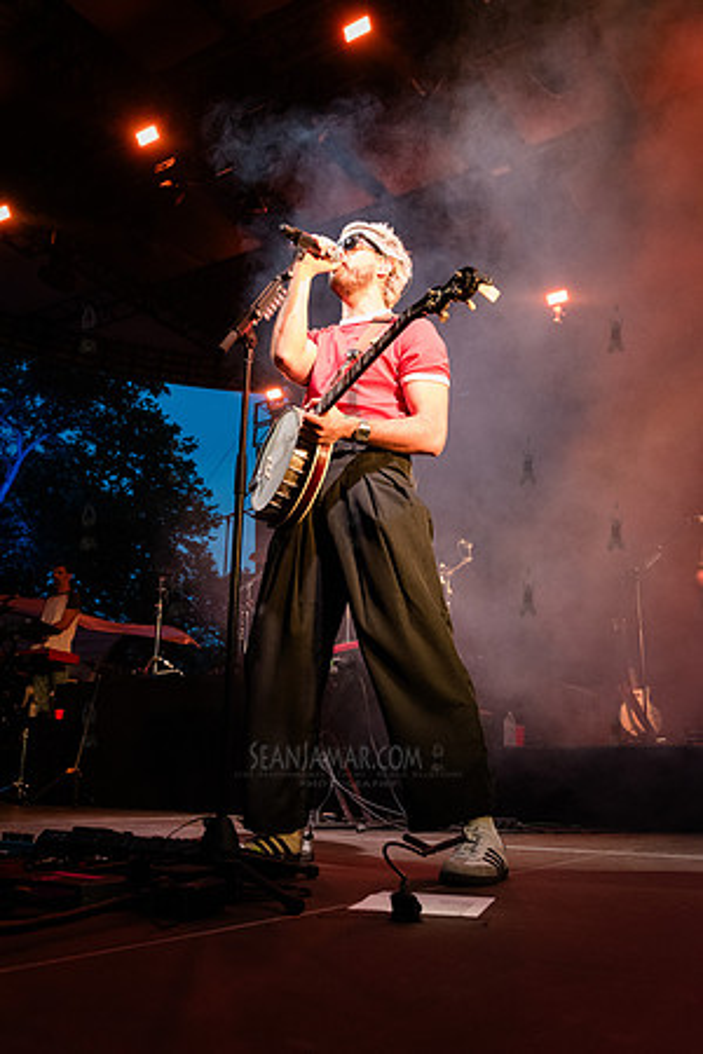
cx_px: 352
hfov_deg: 42.3
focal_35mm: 31
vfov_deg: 60.3
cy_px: 527
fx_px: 908
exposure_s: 1/500
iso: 6400
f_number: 4
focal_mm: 31
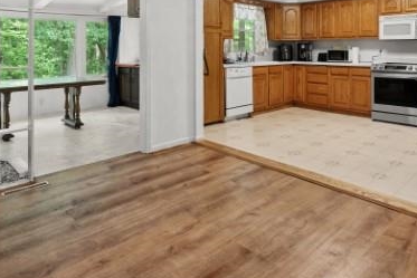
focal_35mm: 27
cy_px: 39
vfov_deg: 44.5
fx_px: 313
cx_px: 235
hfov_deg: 67.1
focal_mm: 14
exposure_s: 1/15
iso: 640
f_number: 6.3
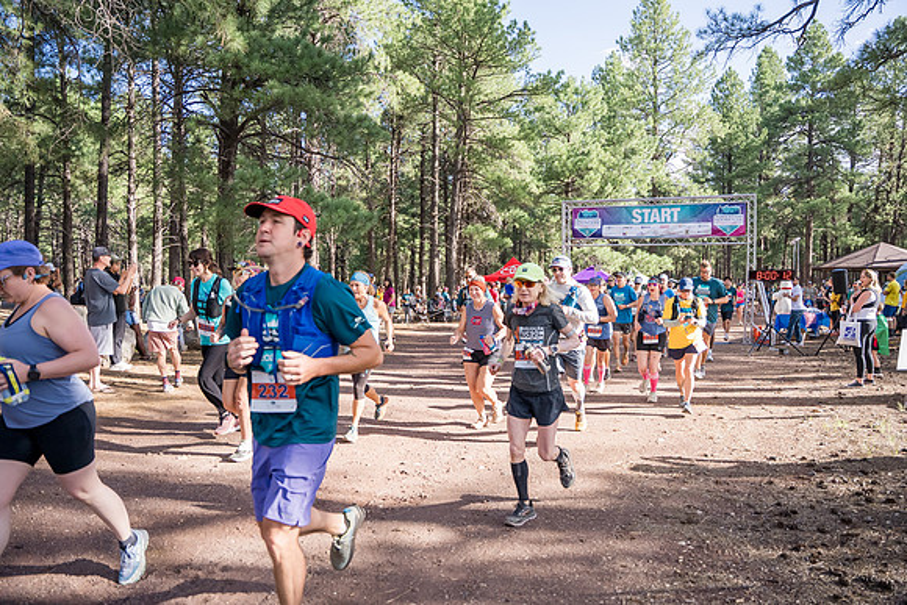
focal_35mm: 24
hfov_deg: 73.7
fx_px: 605
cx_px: 454
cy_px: 302
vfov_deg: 53.2
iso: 500
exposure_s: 1/2000
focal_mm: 24
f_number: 3.2
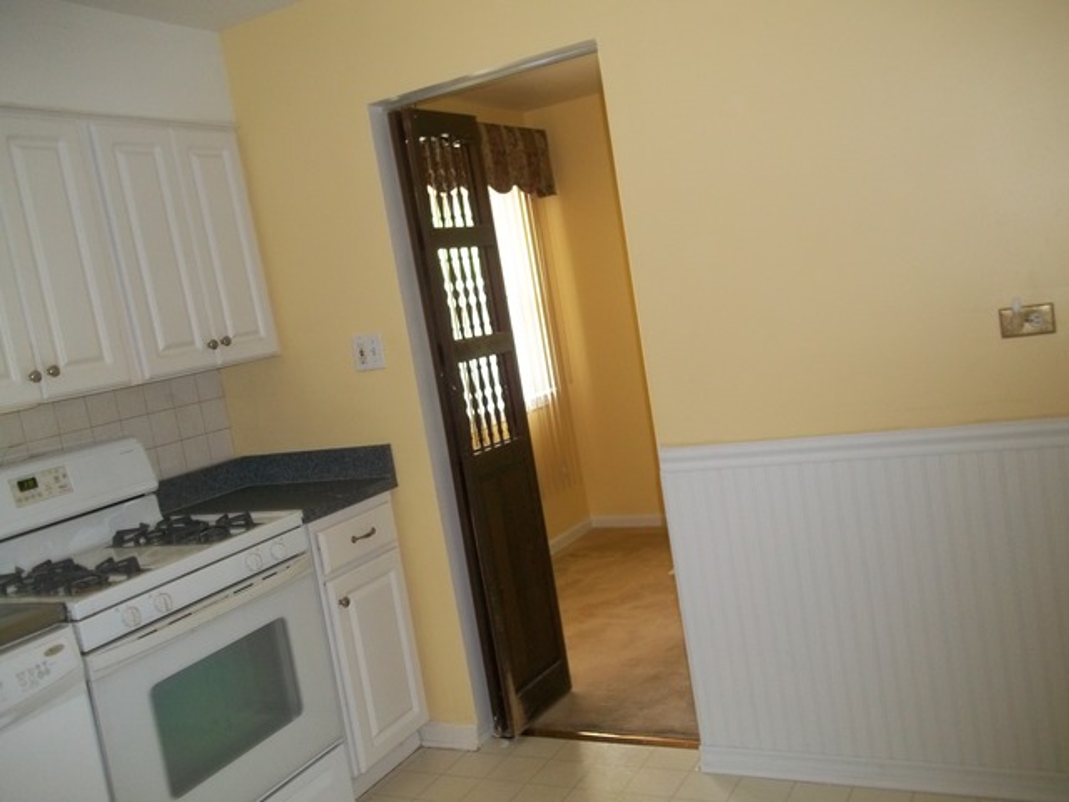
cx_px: 534
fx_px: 988
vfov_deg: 44.2
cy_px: 401
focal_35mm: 32
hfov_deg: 56.8
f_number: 2.9
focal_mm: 5.7
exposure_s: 1/30
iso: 160
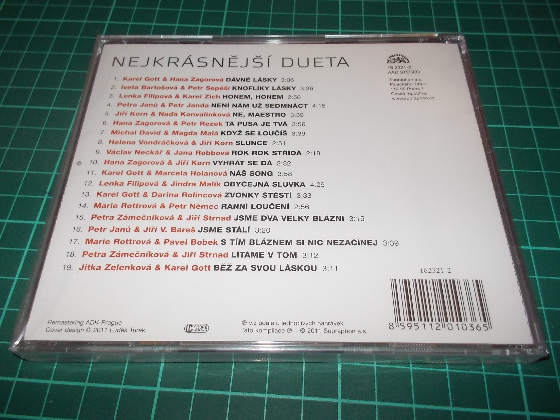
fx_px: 469
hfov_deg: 61.7
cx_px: 280
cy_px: 210
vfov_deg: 48.2
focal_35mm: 29
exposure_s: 1/30
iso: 200
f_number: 3.3
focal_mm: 4.1
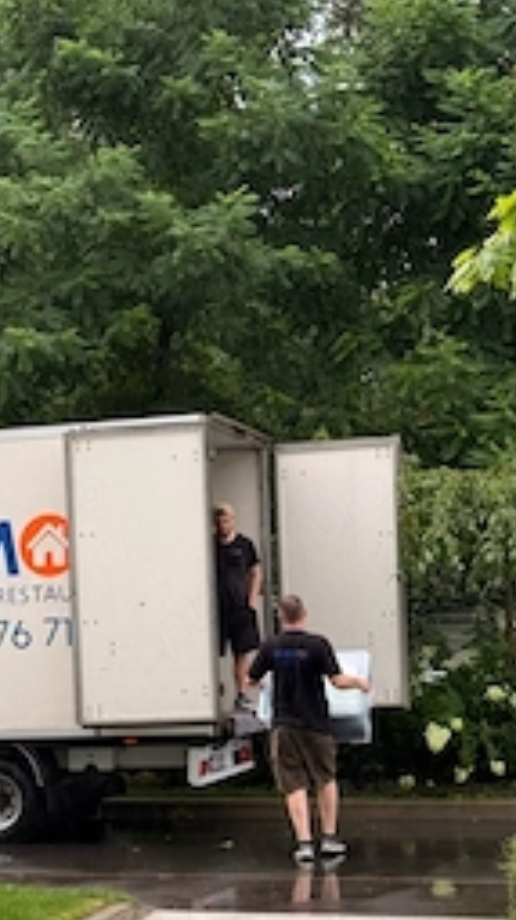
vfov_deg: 25.8
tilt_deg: -1.4
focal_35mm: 82
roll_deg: +2.8
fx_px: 1999
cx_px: 61
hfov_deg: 14.6
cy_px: 606
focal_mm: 6.76
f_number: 1.78
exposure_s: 1/217
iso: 80
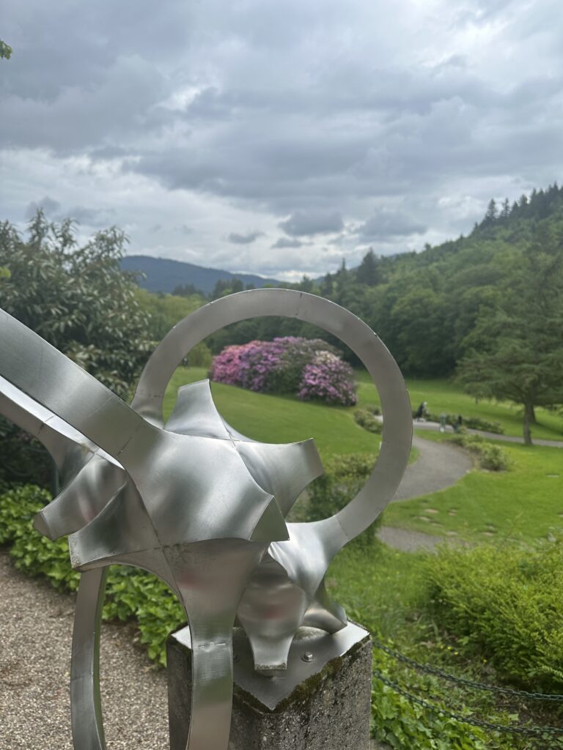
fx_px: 520
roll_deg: -1.0
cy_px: 375
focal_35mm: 24
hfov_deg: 56.8
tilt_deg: -7.9
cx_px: 282
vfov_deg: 71.6
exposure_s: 1/3717
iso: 80
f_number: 1.78
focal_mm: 6.86
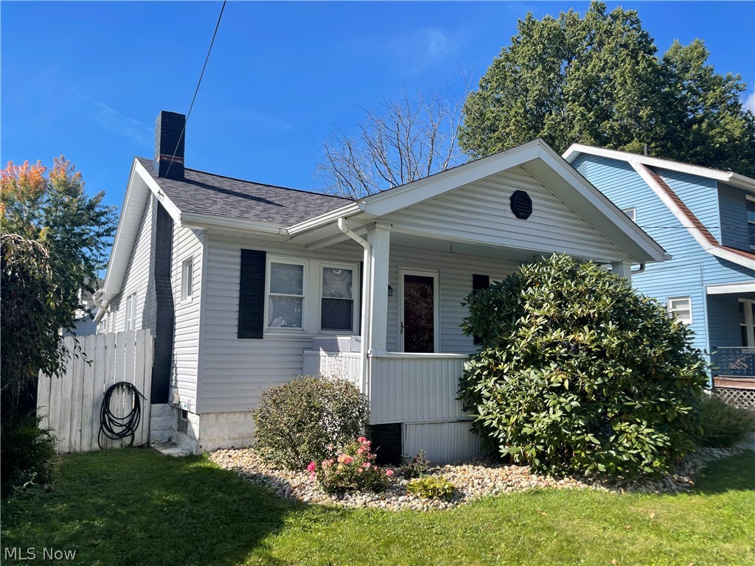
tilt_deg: +7.6
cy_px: 283
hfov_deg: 69.4
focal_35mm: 25
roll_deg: -0.6
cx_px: 378
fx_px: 545
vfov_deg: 54.9
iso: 32
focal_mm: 5.1
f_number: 1.6
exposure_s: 1/2165
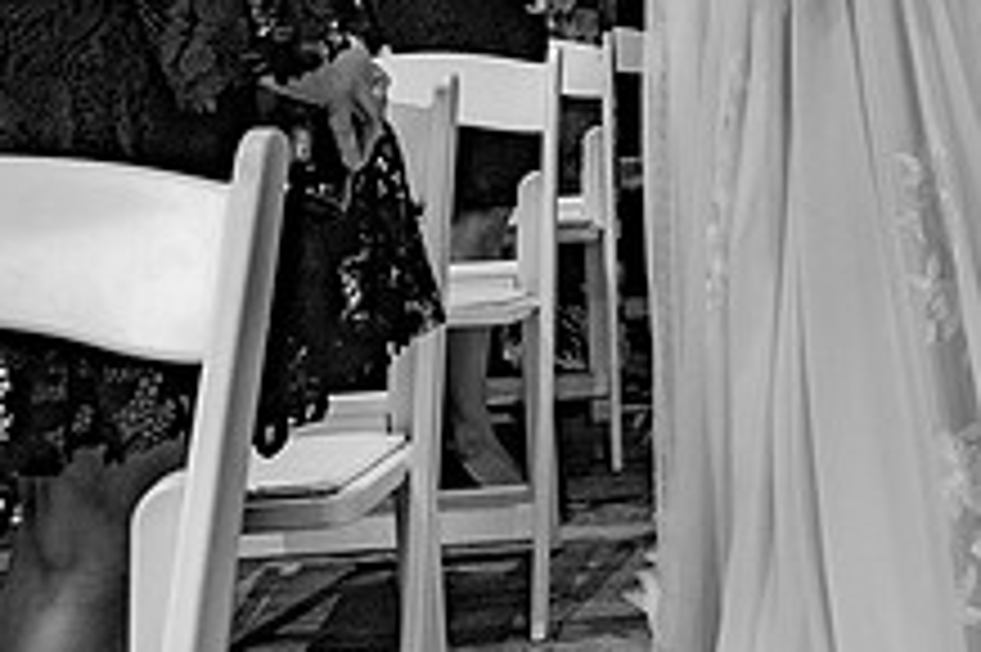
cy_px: -187
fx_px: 1743
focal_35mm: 64
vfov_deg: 19.6
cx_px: 1071
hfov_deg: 28.6
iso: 800
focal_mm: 24
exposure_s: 1/125
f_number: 5
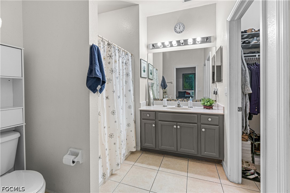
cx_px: 145
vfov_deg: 77.3
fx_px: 121
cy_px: 96
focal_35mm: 15
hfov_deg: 100.4
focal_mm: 10
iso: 100
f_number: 9
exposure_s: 1/2.5
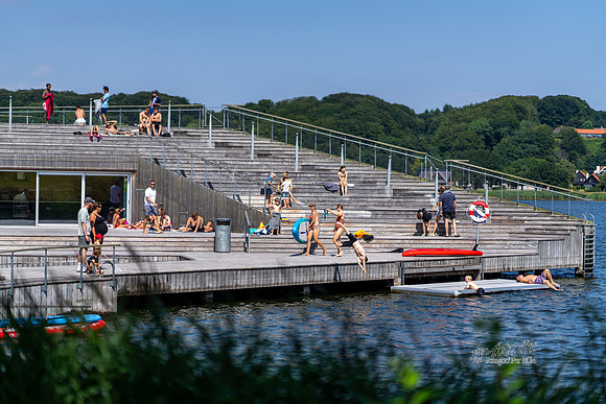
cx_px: 308
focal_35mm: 87
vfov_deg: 15.7
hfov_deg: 23.3
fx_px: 1471
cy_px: 202
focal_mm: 85
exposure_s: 1/6400
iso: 50
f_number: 1.4
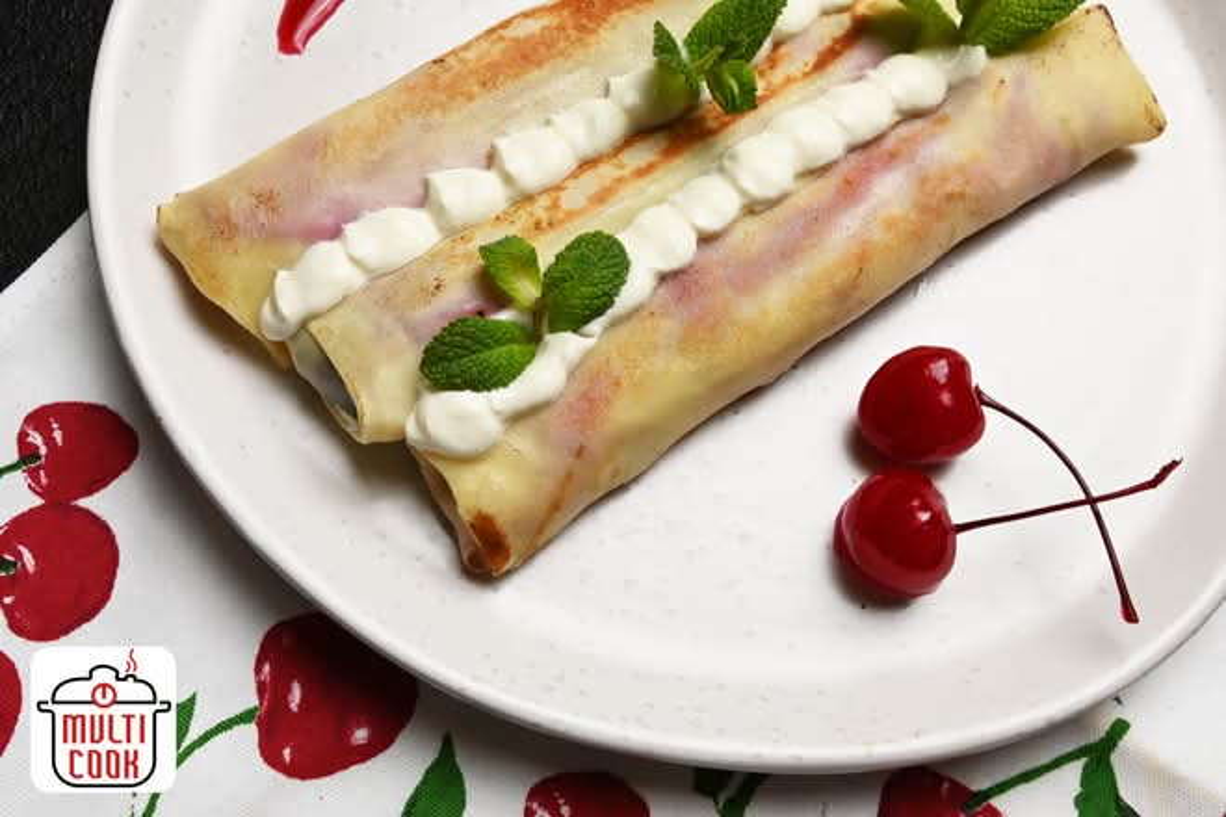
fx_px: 1328
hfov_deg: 49.6
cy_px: 408
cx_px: 613
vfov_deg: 34.2
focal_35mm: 39
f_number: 11
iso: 640
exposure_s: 1/40
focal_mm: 26
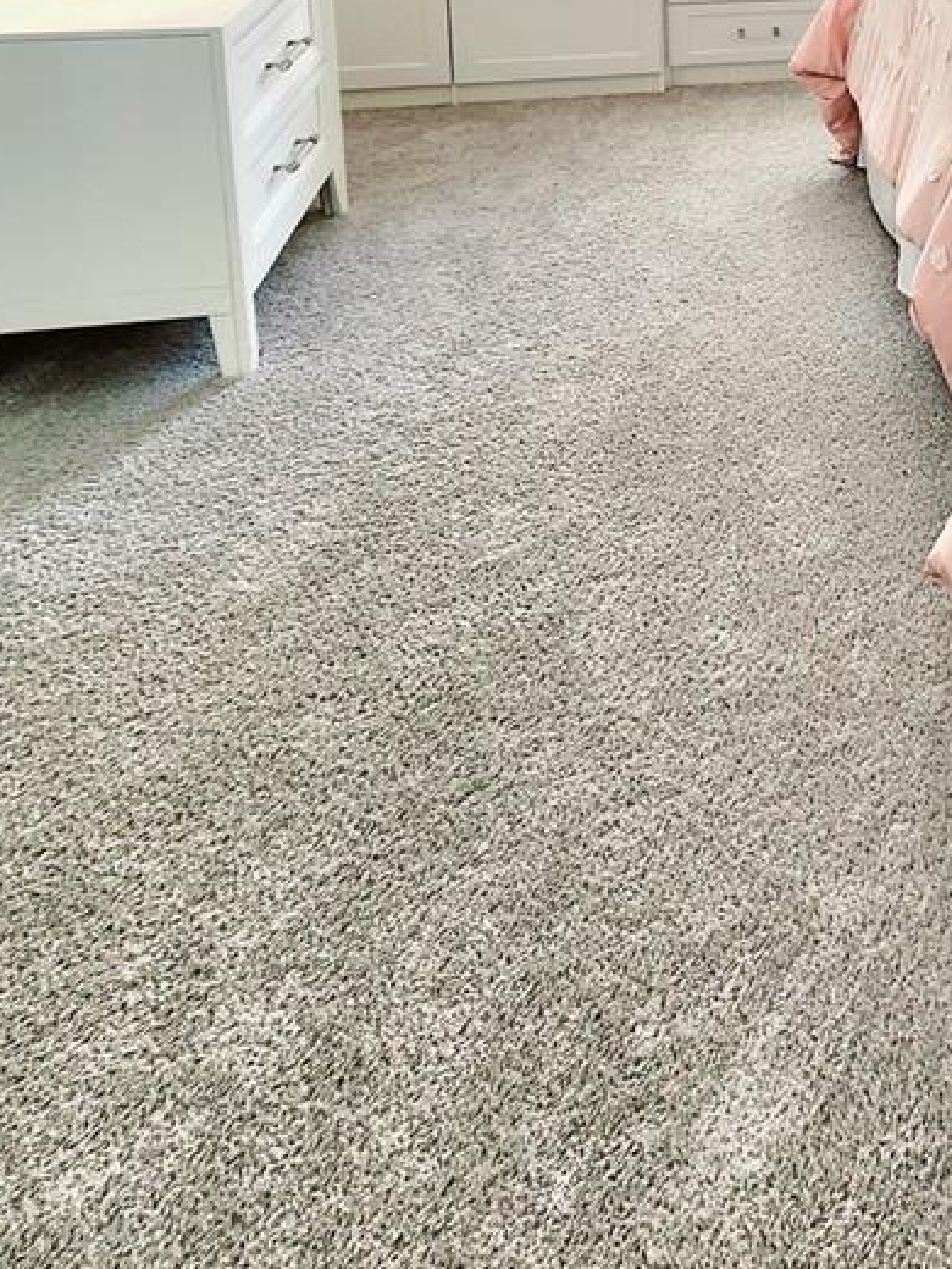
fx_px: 1100
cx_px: 1006
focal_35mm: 30
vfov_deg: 45.7
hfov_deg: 39.6
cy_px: -110
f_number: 2.2
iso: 64
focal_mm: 2.2
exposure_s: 1/60.2
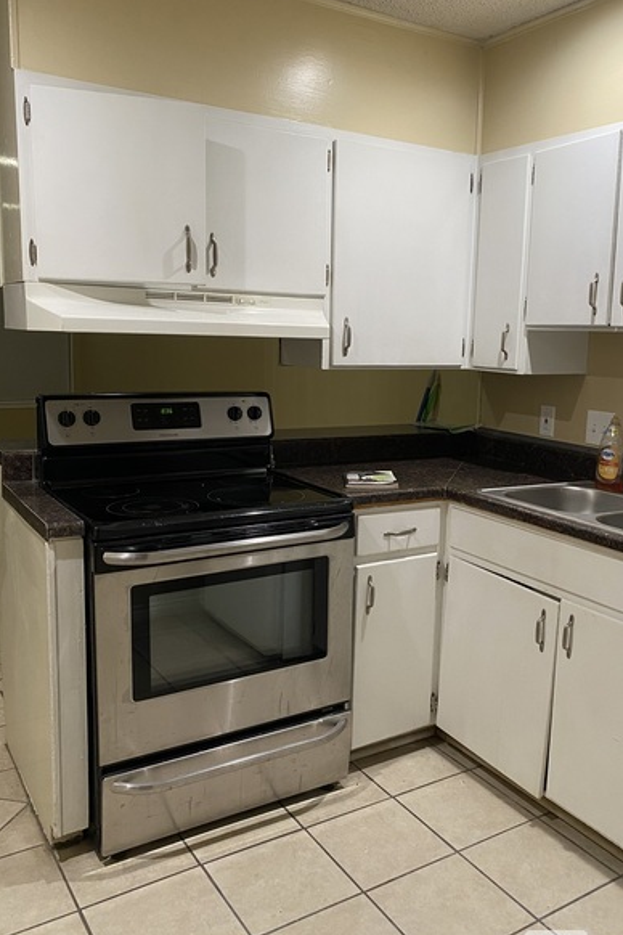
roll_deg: -1.2
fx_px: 805
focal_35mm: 31
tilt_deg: -7.8
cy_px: 459
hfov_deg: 42.1
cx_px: 382
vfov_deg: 60.3
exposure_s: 1/60
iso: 160
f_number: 1.8
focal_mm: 4.25
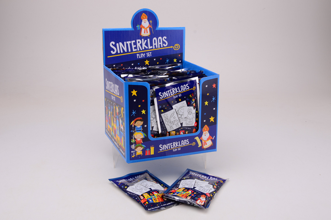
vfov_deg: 29.7
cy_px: 110
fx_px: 413
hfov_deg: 43.7
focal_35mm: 45
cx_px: 166
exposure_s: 1/125
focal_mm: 30
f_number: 13
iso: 100
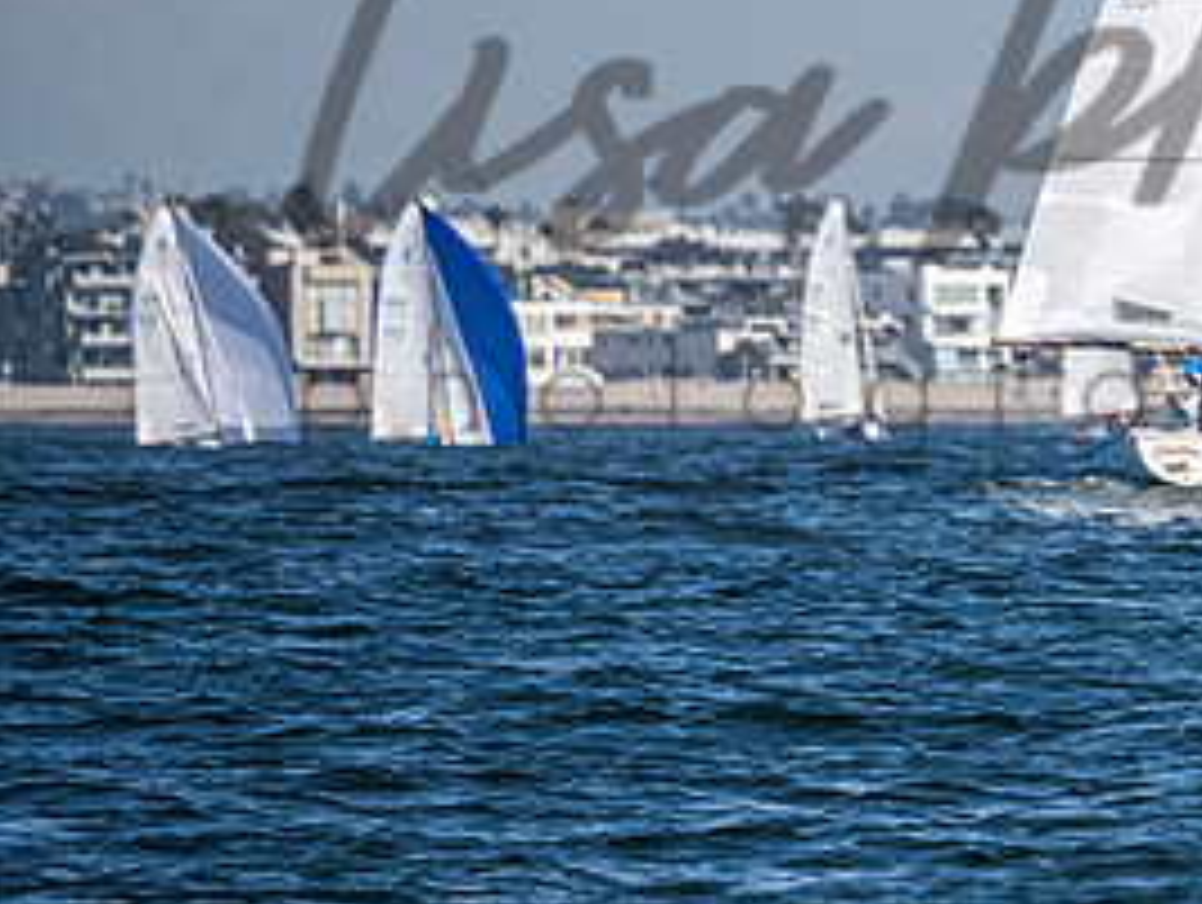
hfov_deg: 1.8
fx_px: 38213
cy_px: 179
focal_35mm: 1099
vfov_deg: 1.4
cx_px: 1623
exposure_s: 1/3200
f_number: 5.6
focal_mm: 400
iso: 320
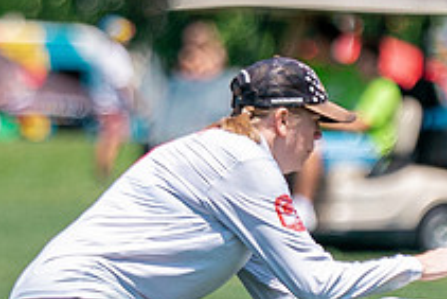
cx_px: 362
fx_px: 15469
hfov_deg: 1.7
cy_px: 289
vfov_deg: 1.1
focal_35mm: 1245
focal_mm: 200
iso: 250
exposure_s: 1/5000
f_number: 2.8
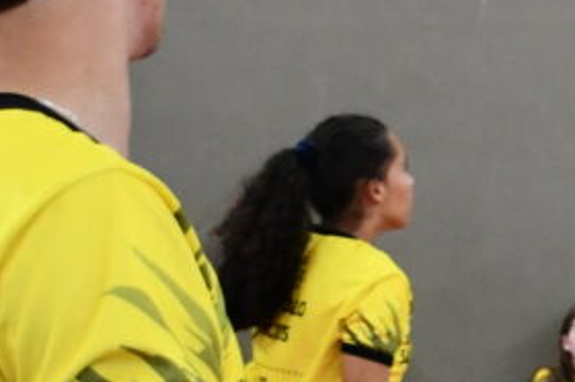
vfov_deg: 6.6
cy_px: 283
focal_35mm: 206
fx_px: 3286
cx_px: 1041
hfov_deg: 9.5
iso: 1600
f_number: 3.5
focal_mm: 20
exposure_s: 1/125
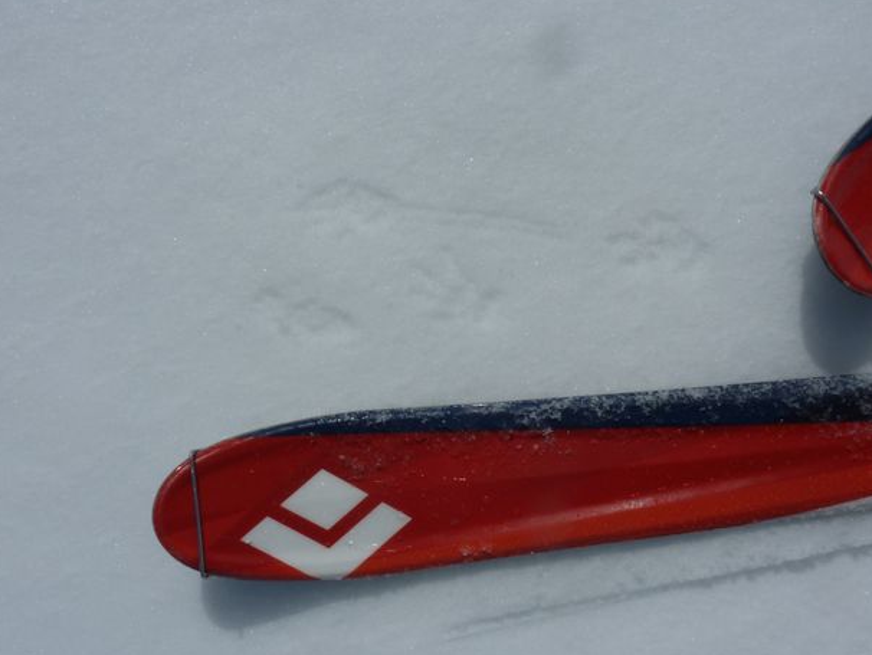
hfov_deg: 55.3
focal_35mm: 33
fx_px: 832
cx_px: 473
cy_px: 367
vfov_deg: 42.9
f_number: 6.3
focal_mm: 4.1
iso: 80
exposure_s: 1/2000
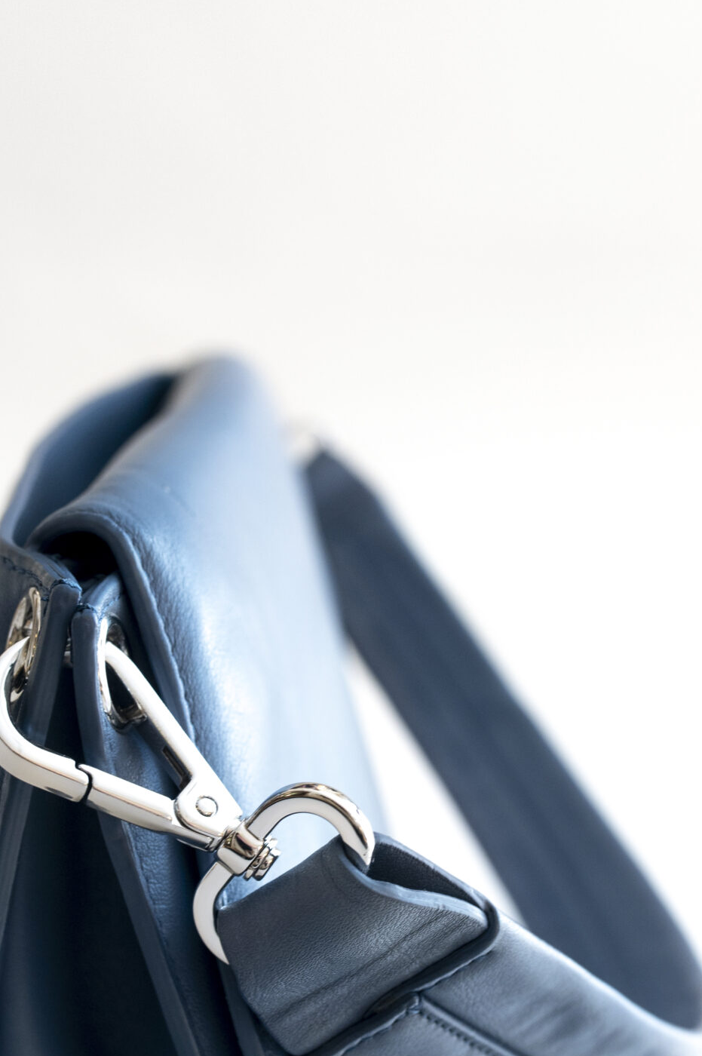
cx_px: 328
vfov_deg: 31.2
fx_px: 1875
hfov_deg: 21.2
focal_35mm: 64
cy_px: 710
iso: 400
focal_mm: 35
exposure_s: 1/25
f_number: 5.6
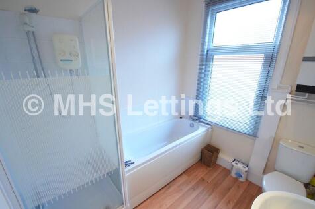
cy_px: 104
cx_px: 158
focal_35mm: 15
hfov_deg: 100.4
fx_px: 131
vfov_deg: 77.3
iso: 2500
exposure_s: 1/30
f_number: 5
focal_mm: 10
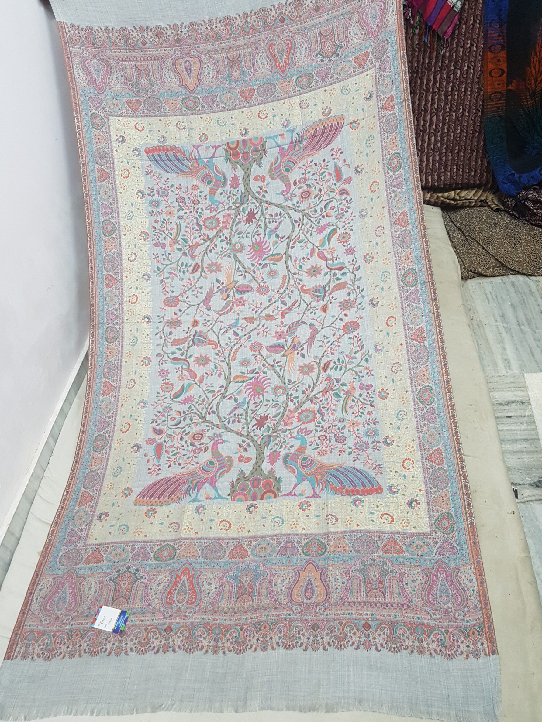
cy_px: 335
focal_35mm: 28
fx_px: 584
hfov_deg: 49.7
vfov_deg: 63.4
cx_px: 266
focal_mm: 4.2
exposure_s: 1/25
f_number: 1.7
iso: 200
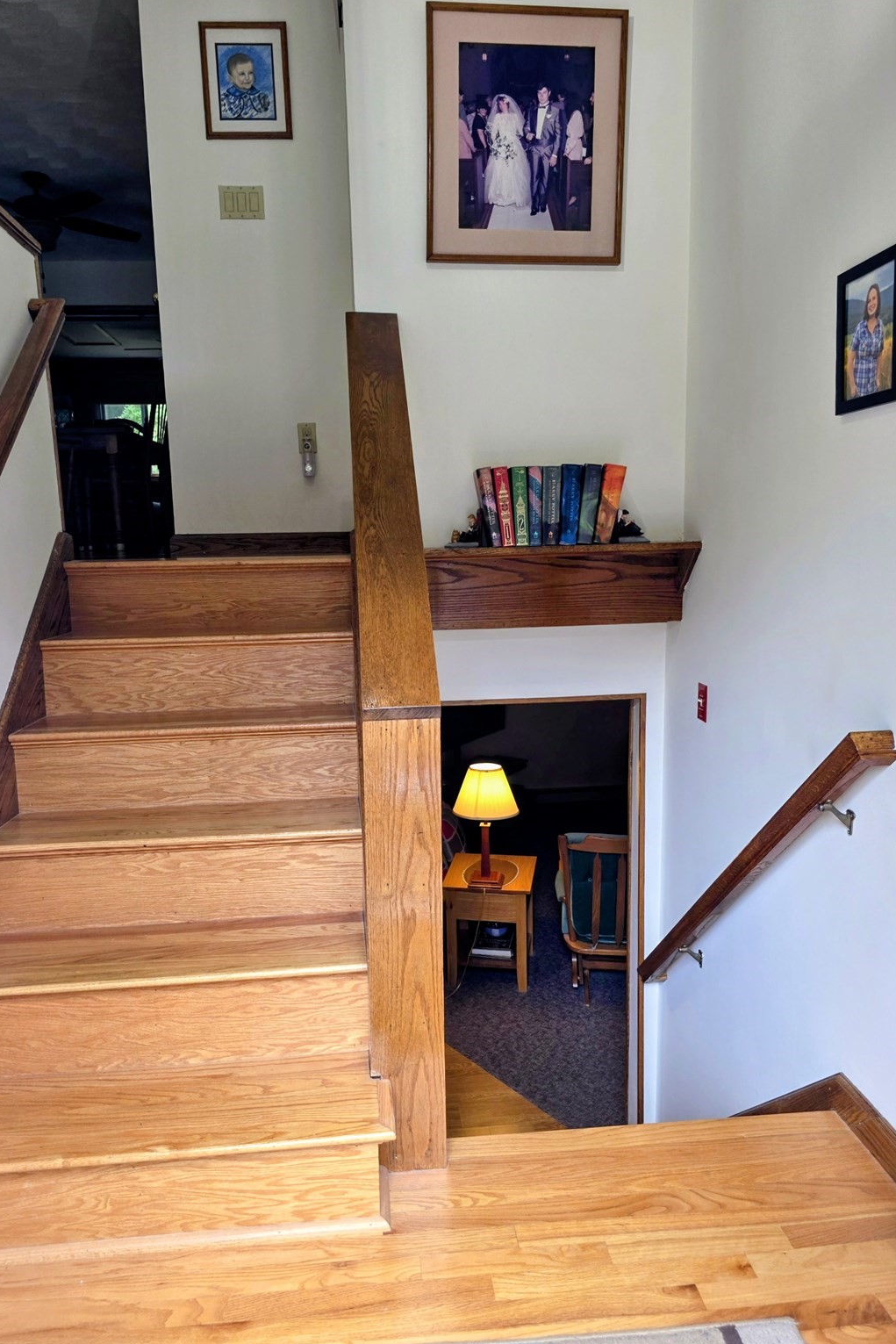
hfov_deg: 53.1
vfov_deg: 73.7
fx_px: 896
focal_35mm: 24
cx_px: 425
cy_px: 672
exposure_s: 1/120
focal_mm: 6.3
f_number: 1.7
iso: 80
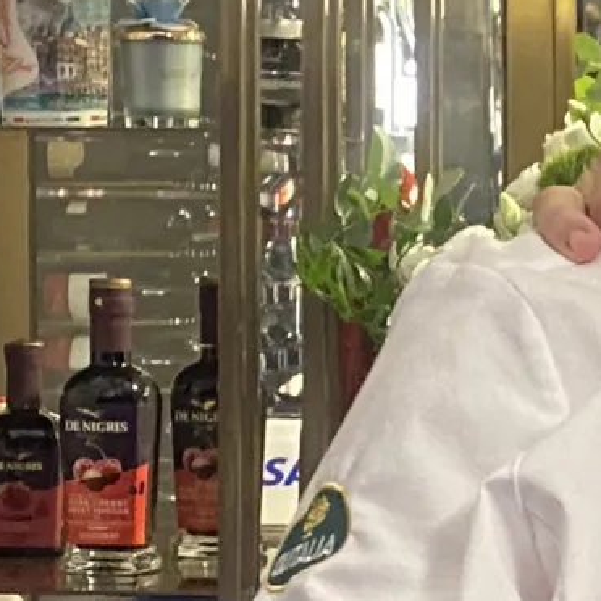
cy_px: 433
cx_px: 1154
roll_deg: -1.5
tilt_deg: -3.4
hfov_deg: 10.3
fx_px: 3104
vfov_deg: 11.0
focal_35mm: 158
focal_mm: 4.25
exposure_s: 1/33
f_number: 1.8
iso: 400
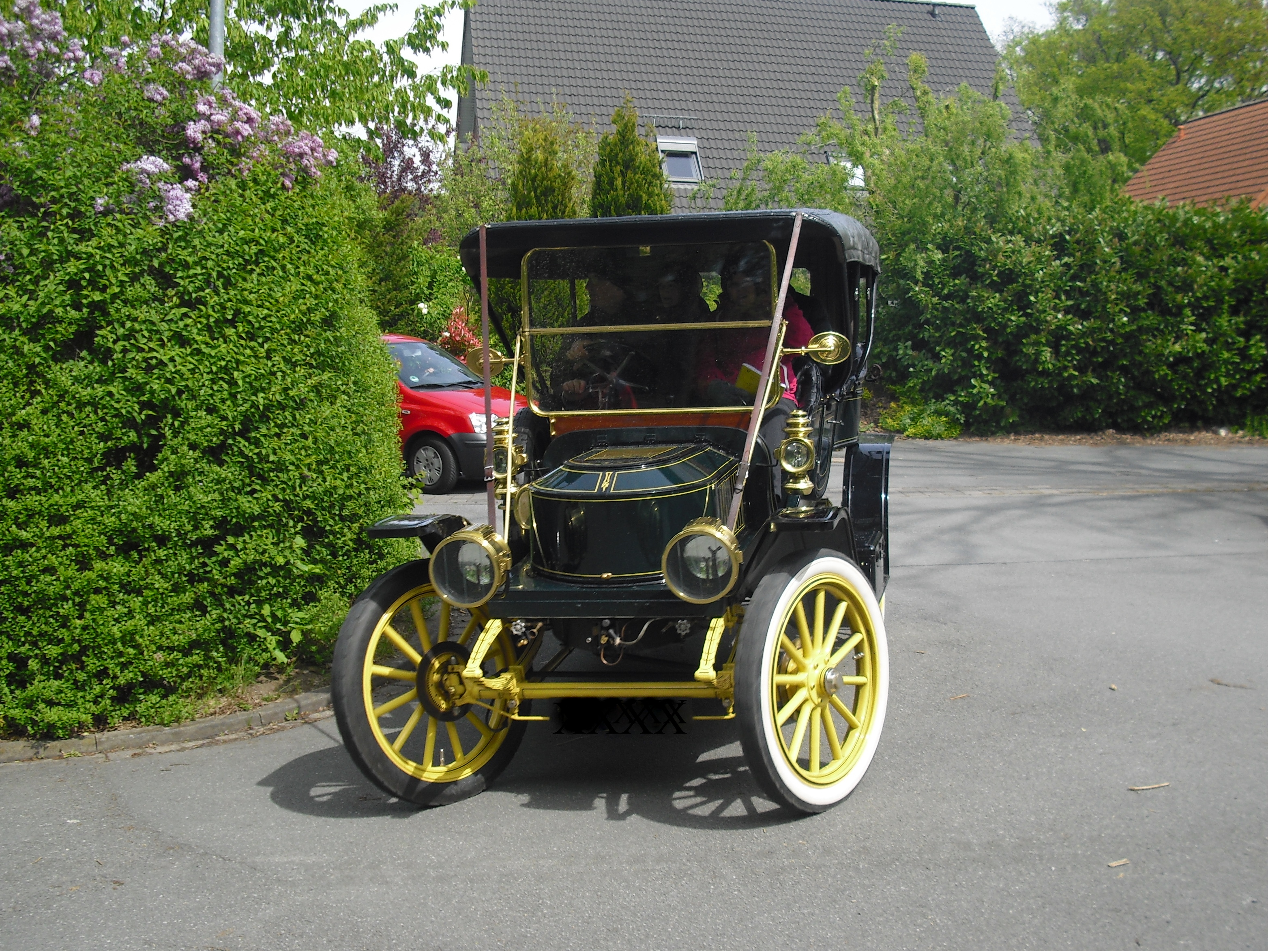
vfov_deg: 34.3
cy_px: 481
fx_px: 1538
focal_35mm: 42
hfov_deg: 44.8
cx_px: 680
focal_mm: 6.2
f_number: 5.6
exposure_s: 1/125
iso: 64
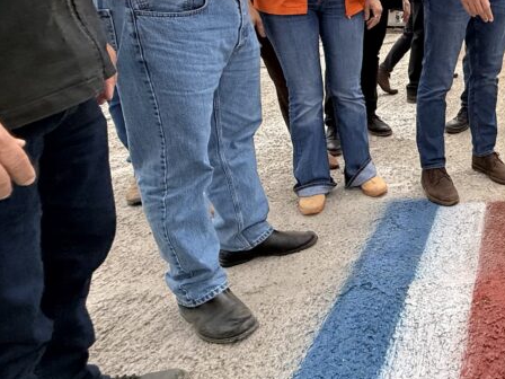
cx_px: 539
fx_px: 467
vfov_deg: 42.0
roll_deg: -1.0
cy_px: 69
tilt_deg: -12.0
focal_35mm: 32
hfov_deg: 45.0
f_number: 2.2
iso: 64
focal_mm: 2.22
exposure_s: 1/1145
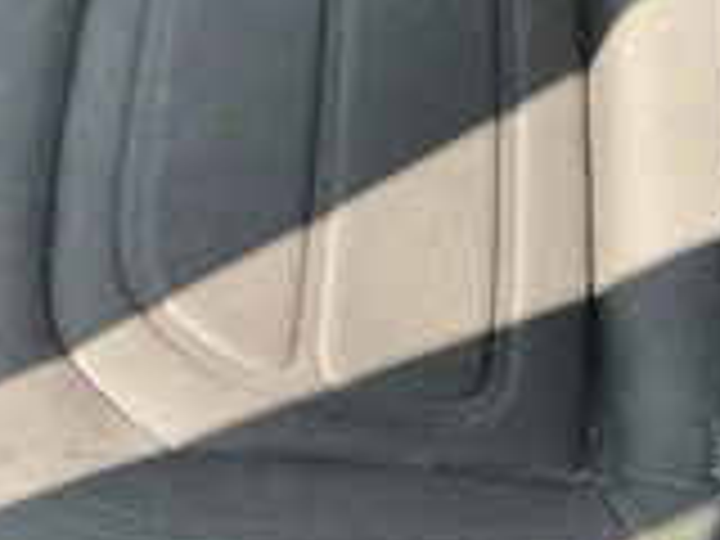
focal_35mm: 70
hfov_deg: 27.5
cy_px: 238
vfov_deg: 21.0
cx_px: 207
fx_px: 1456
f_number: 1.8
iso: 64
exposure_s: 1/93
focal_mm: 3
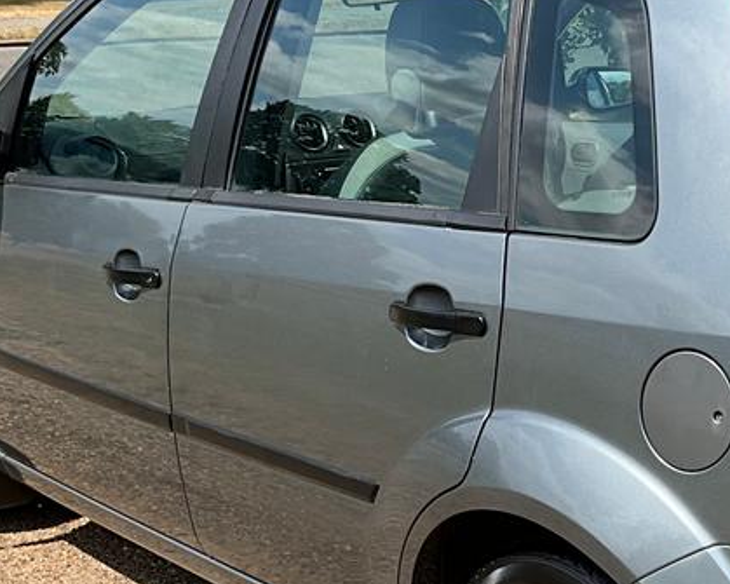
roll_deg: -2.7
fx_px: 1750
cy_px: 404
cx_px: 678
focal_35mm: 81
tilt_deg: -17.2
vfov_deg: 18.9
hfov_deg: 22.9
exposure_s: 1/1490
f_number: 1.8
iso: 25
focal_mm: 3
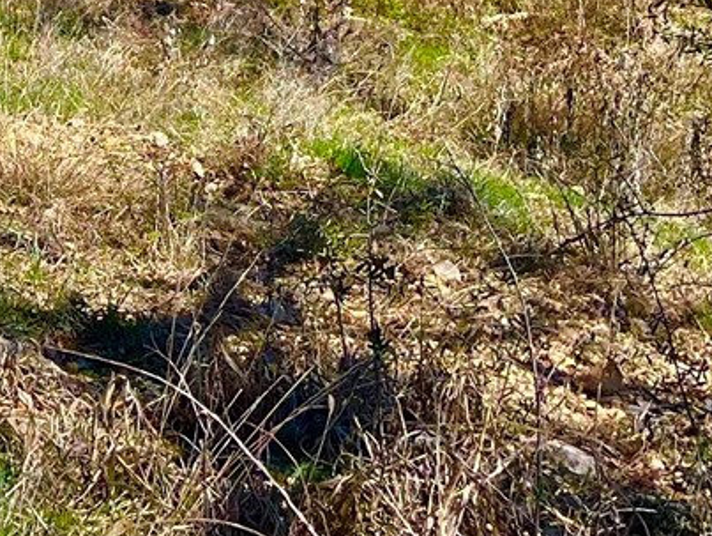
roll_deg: +0.4
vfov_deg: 10.5
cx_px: 247
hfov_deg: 14.9
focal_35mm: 132
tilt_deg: -3.4
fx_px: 2717
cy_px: -474
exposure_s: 1/3460
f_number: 1.5
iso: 50
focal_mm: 5.7
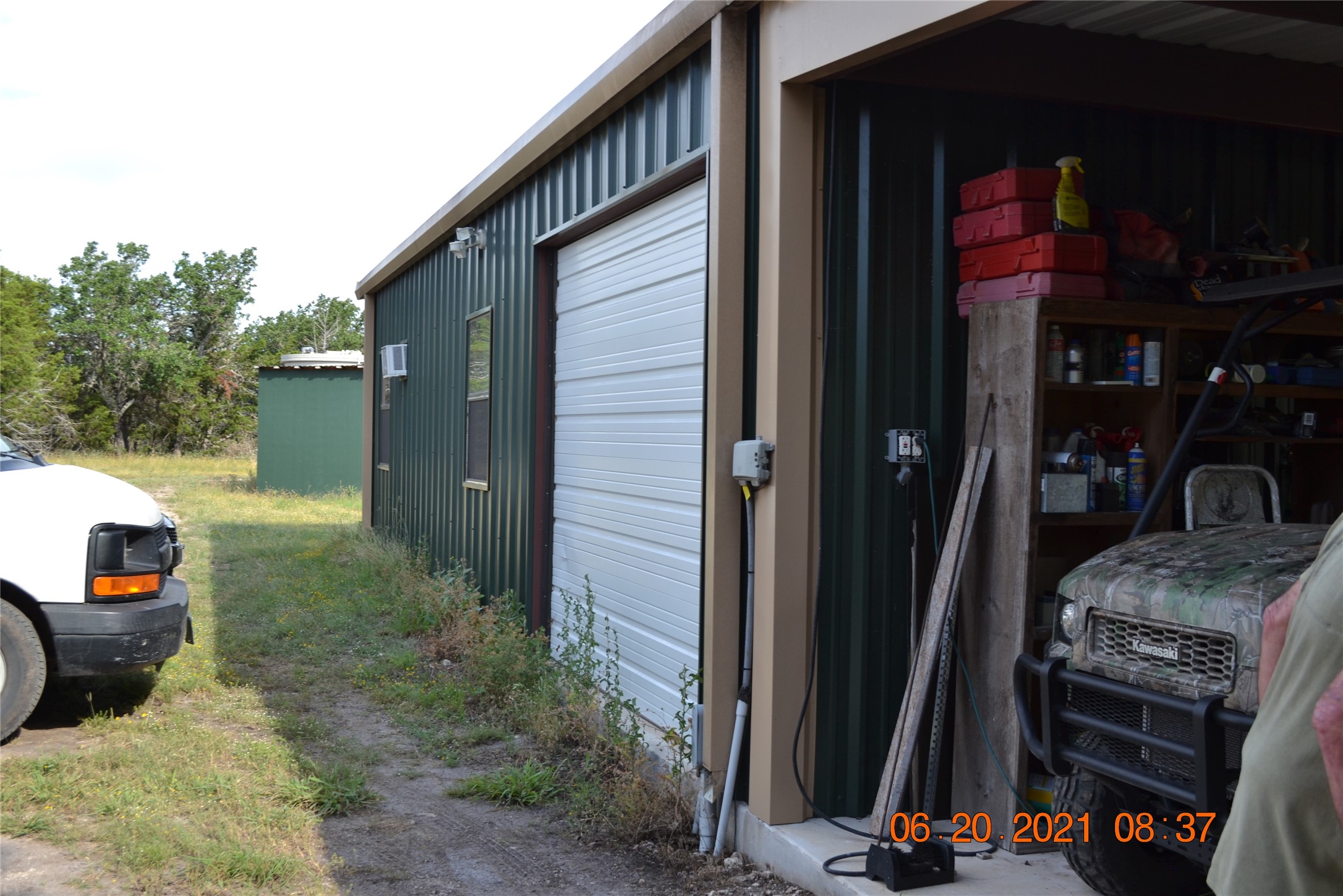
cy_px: 448
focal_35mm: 36
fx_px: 1343
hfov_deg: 53.1
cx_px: 672
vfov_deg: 36.9
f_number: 5.6
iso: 110
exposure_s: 1/125
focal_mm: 24
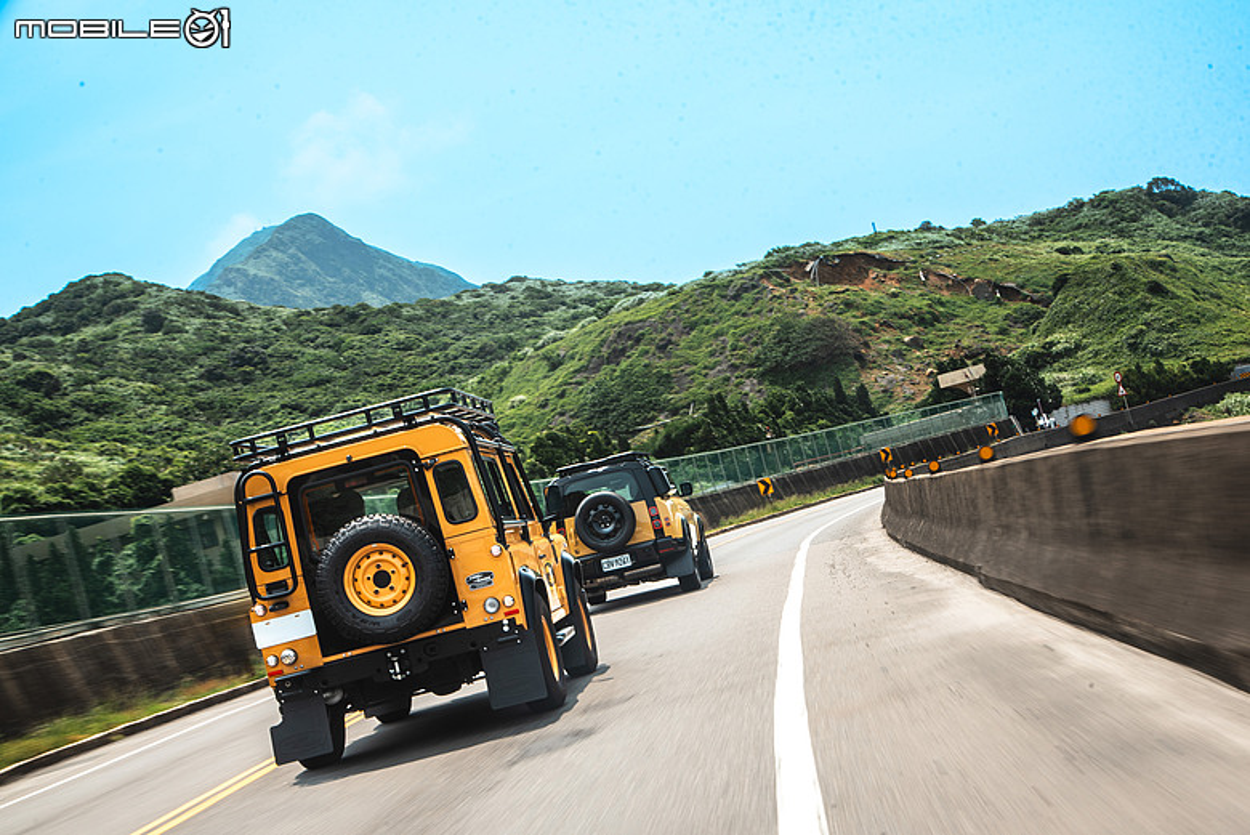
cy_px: 418
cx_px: 625
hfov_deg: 38.2
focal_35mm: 52
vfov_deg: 26.0
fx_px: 1806
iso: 100
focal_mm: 52
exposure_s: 1/30
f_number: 8
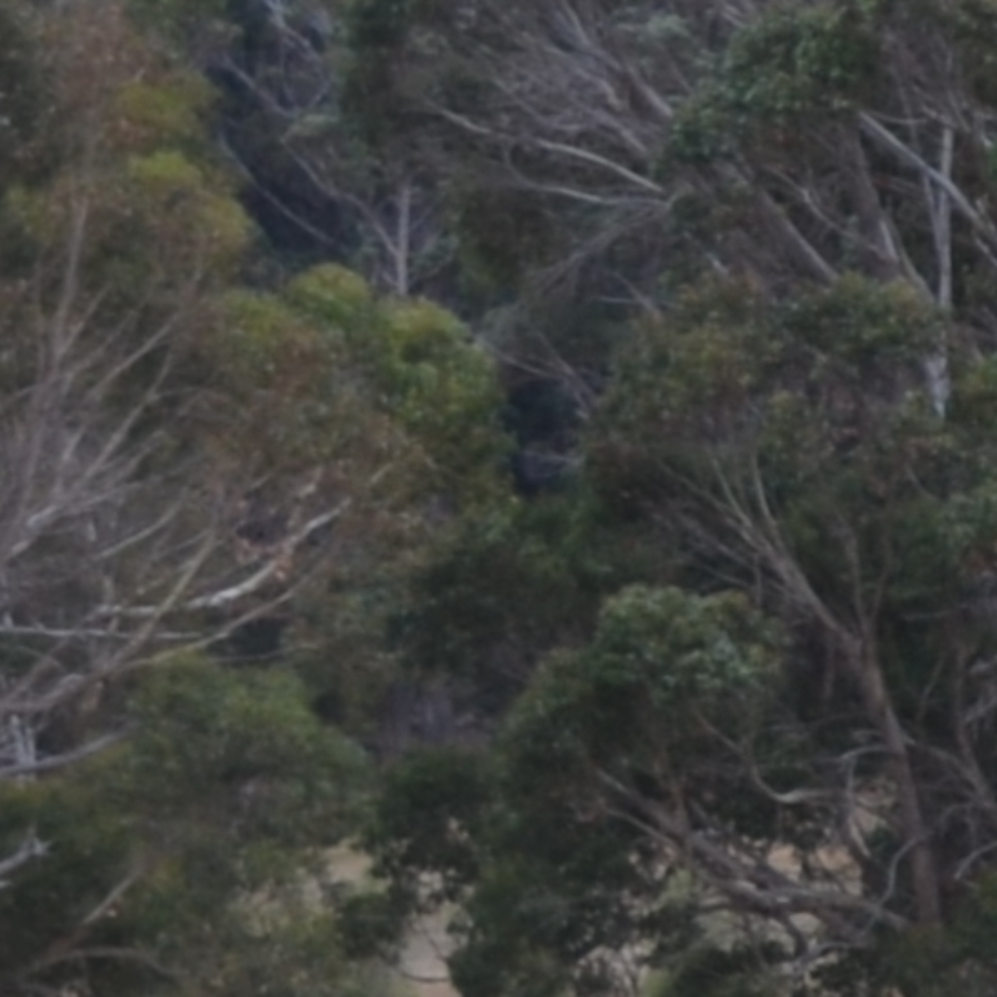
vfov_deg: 6.4
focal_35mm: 274
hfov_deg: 5.7
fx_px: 8928
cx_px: 3710
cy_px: 576
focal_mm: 24
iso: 100
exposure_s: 1/90
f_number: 4.8
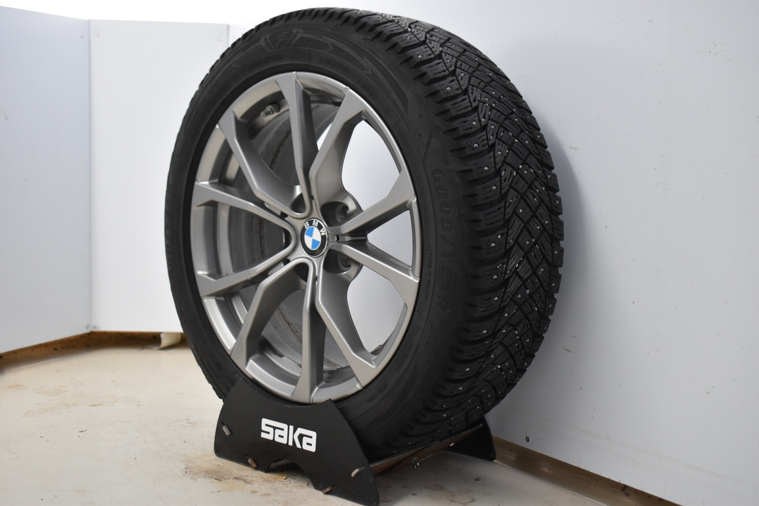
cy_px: 253
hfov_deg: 42.3
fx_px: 980
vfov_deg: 28.9
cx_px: 380
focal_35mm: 46
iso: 1250
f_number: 4.2
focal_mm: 31
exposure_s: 1/60
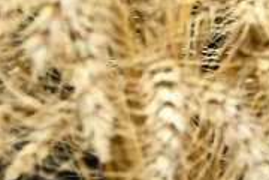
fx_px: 1681
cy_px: -143
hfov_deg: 7.9
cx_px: 806
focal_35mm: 225
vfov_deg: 6.0
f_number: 4.5
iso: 1000
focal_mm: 29
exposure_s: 1/160
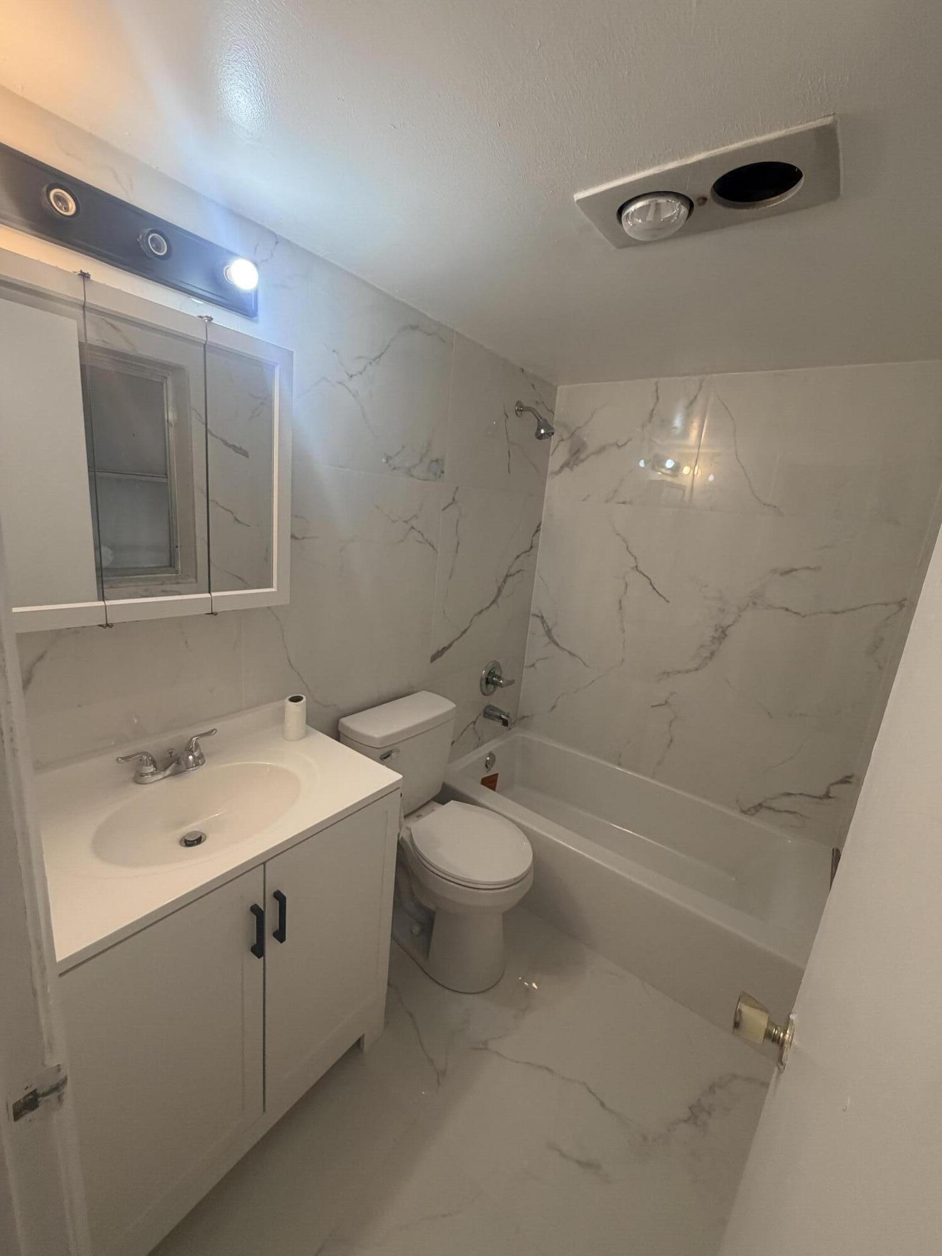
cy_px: 628
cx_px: 471
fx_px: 508
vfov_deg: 102.1
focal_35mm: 14
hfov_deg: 85.7
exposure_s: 1/120
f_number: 2.2
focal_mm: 2.22
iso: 320
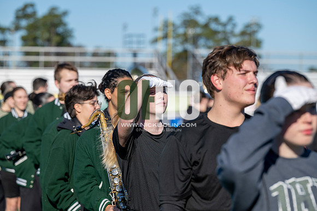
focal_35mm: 155
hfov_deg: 13.2
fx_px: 1365
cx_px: 158
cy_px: 106
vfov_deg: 8.9
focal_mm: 155
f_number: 5
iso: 250
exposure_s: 1/2000
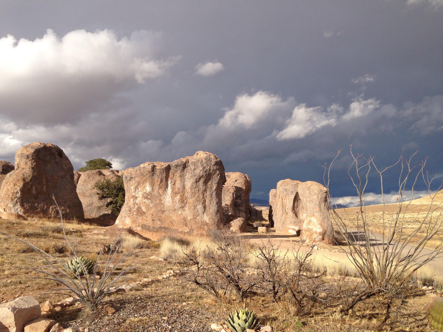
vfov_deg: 42.9
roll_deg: -0.3
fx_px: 422
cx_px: 222
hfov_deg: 55.4
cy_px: 166
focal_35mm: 33
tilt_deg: +6.2
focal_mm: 4.12
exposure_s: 1/2088
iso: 50
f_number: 2.4
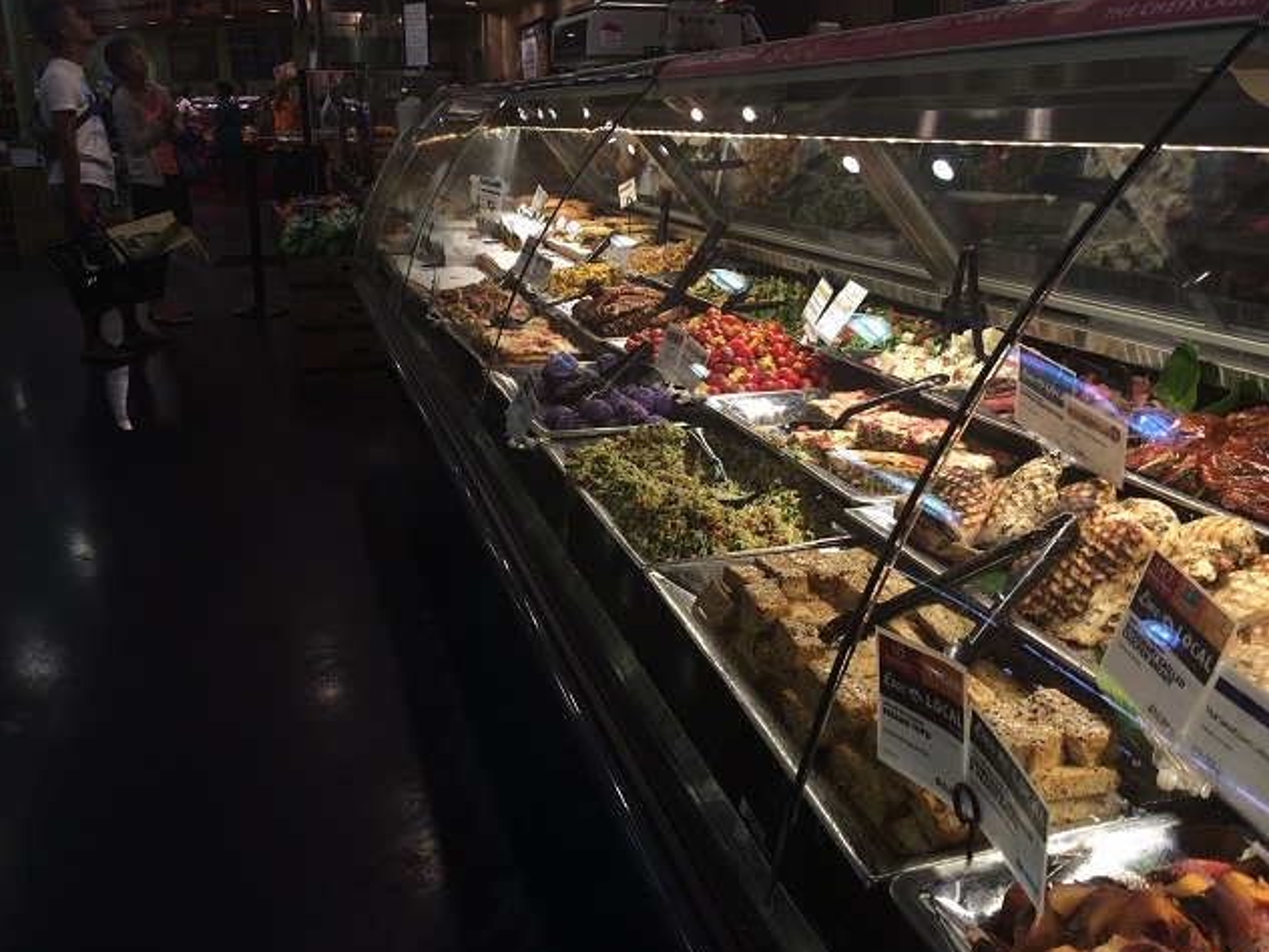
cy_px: 474
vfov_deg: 45.4
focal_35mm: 31
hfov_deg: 58.4
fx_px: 1136
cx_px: 640
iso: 50
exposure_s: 1/60
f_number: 2.2
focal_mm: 4.12
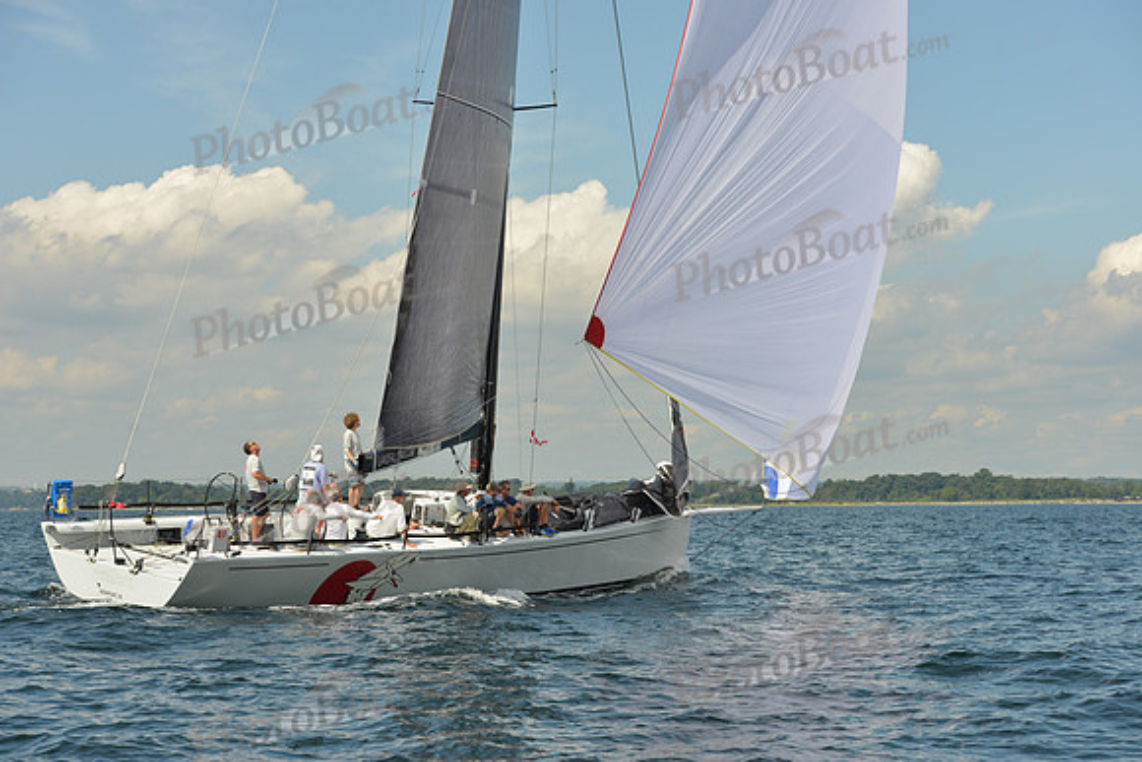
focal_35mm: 70
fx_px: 2221
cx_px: 571
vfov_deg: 19.5
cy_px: 381
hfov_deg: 28.8
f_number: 8
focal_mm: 70
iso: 320
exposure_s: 1/1250
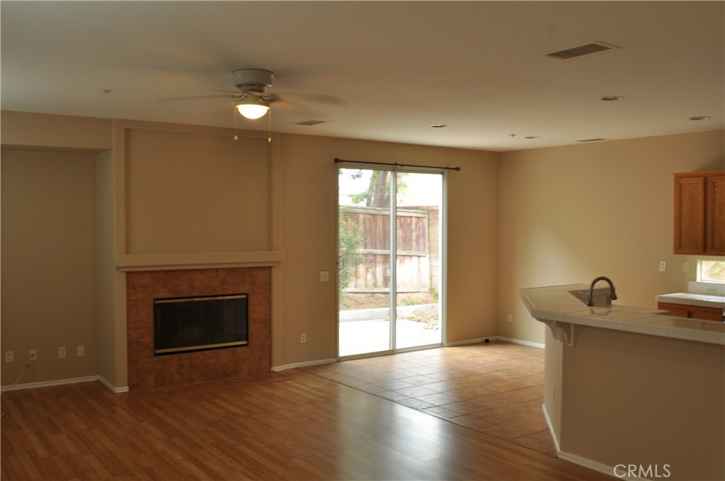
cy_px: 240
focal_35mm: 33
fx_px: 664
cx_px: 362
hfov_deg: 57.3
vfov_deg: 39.9
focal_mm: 22
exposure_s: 1/15
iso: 200
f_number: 8
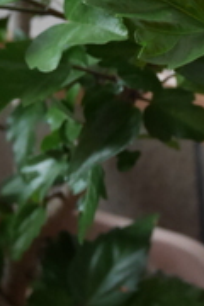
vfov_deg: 19.6
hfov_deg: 12.6
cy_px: 129
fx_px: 884
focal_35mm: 104
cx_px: 288
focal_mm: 15
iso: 1600
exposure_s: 1/60
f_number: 3.8
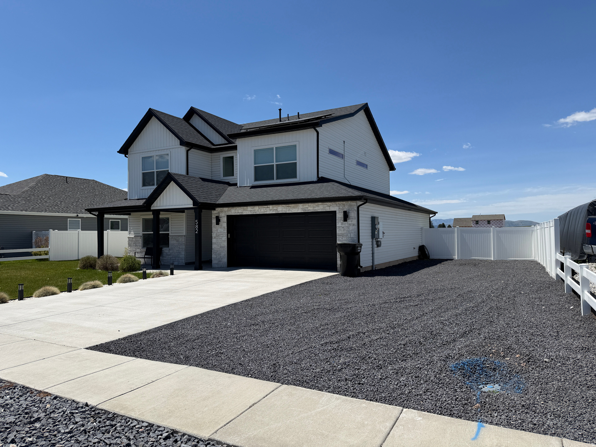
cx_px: 298
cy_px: 224
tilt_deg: +1.5
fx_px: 413
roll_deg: +0.9
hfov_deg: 71.6
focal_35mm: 24
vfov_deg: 56.8
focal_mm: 6.76
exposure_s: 1/7353
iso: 80
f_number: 1.78
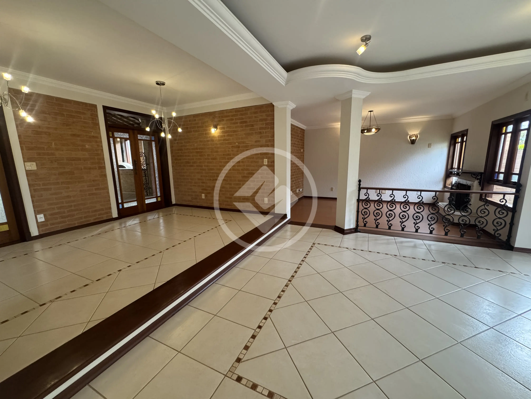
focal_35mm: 14
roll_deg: +1.2
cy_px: 200
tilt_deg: -9.6
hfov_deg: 102.1
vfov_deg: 85.7
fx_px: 215
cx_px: 266
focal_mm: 2.22
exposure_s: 1/60
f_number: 2.2
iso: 320
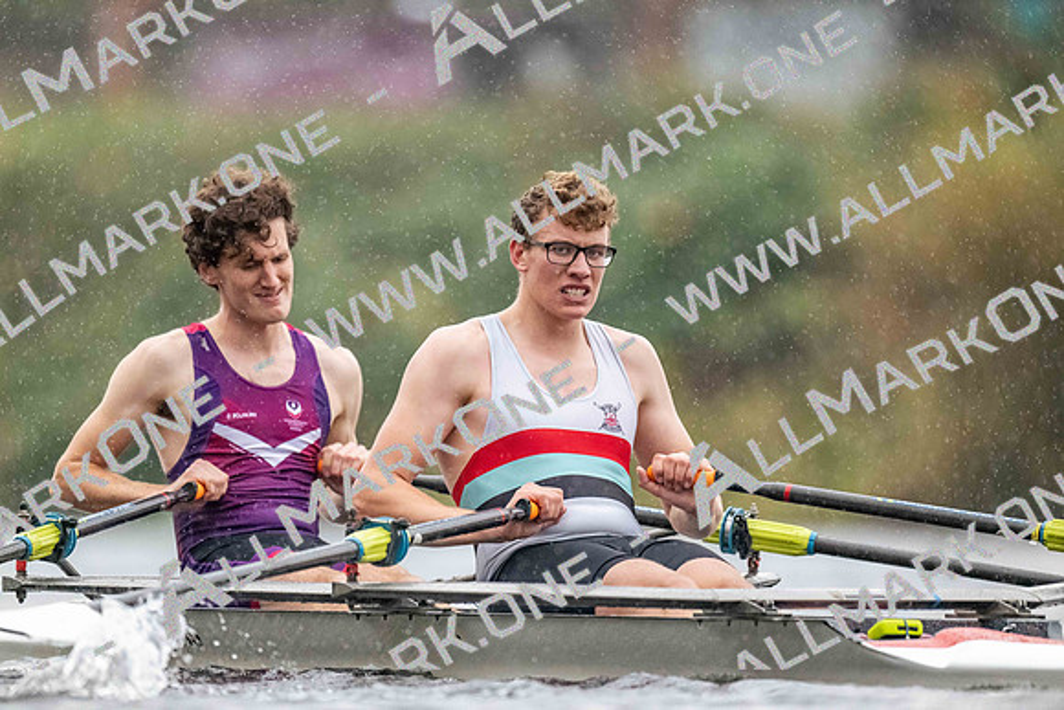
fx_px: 17737
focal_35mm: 600
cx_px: 532
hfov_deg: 3.4
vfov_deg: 2.3
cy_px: 355
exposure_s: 1/2500
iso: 7200
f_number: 4
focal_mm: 600
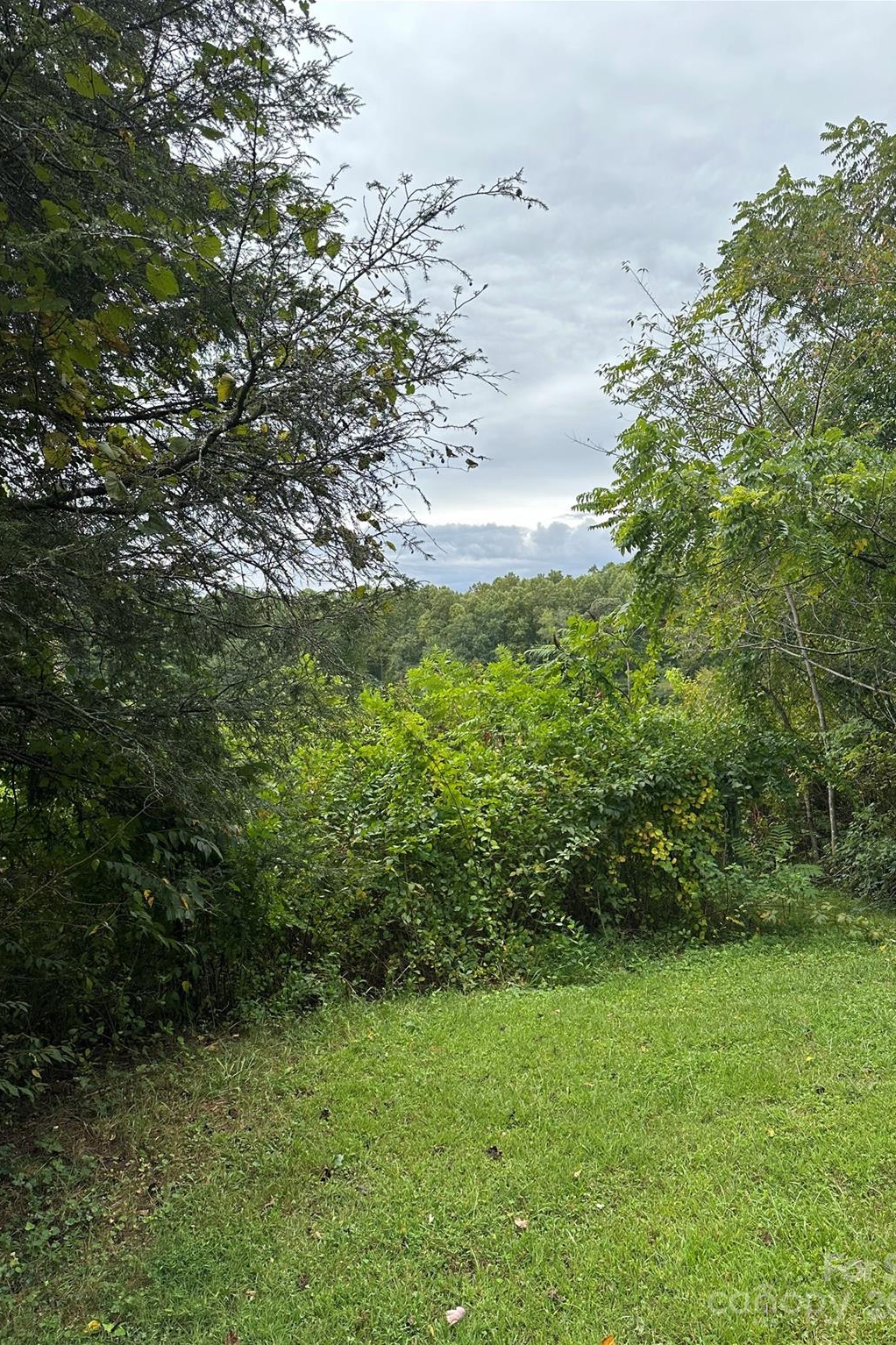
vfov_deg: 71.5
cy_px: 672
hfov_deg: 51.2
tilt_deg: -2.0
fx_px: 934
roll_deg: +0.7
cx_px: 481
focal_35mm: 25
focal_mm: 6.86
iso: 80
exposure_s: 1/1517
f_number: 1.78
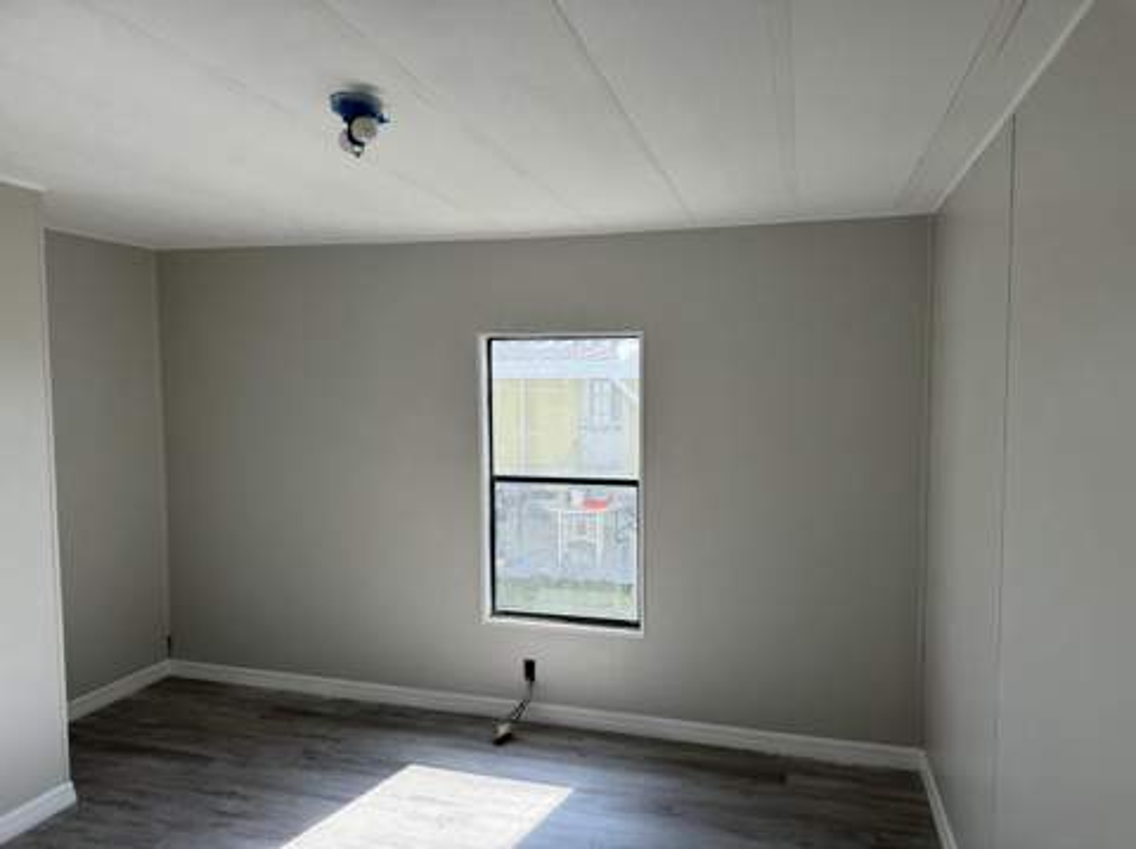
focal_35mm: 24
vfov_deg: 56.7
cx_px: 568
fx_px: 787
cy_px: 424
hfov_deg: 71.7
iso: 80
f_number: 1.78
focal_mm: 6.76
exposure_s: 1/739
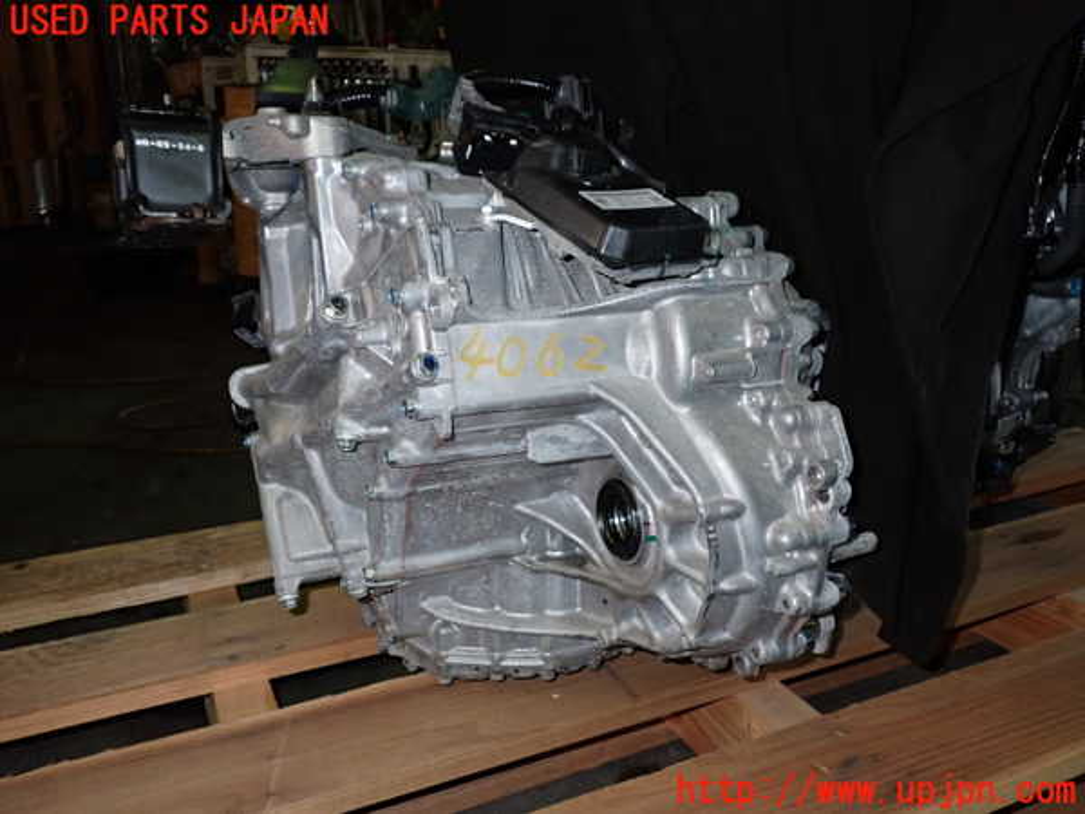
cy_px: 407
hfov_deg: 60.0
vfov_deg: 46.8
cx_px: 542
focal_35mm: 30
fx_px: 940
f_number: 6.3
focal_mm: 5.4
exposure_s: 1/30
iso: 320
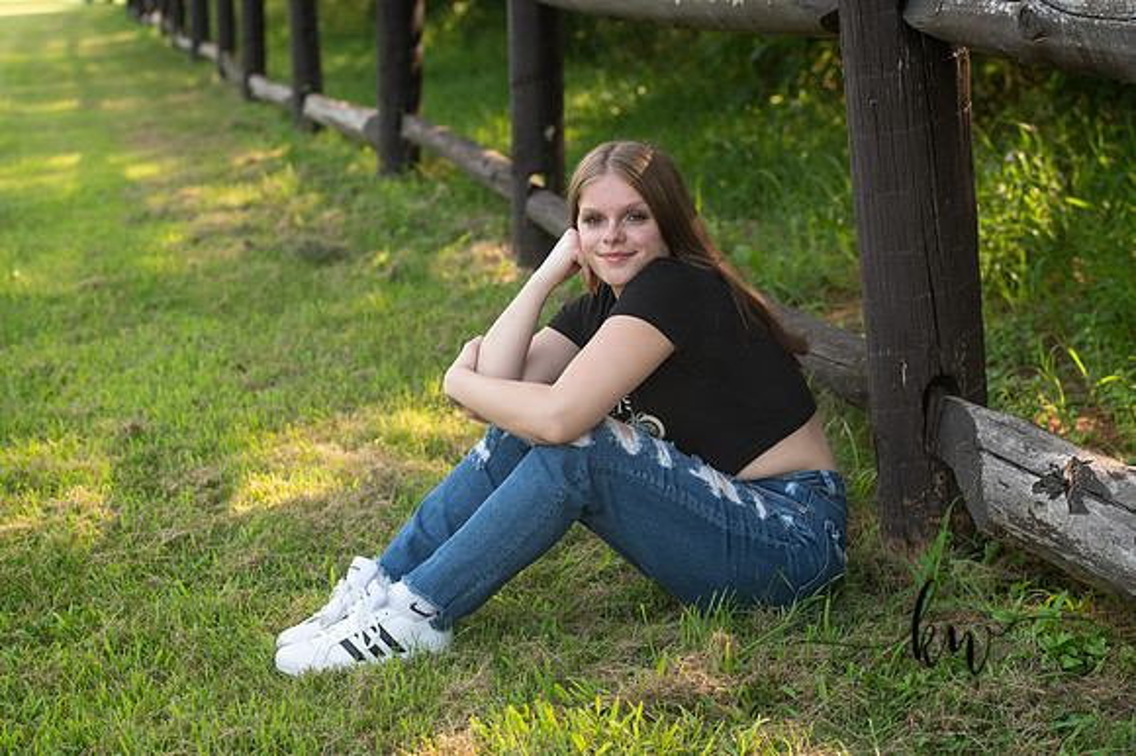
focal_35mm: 70
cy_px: 378
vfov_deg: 19.4
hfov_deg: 28.9
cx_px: 568
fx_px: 2208
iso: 400
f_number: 4.5
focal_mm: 70
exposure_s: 1/200
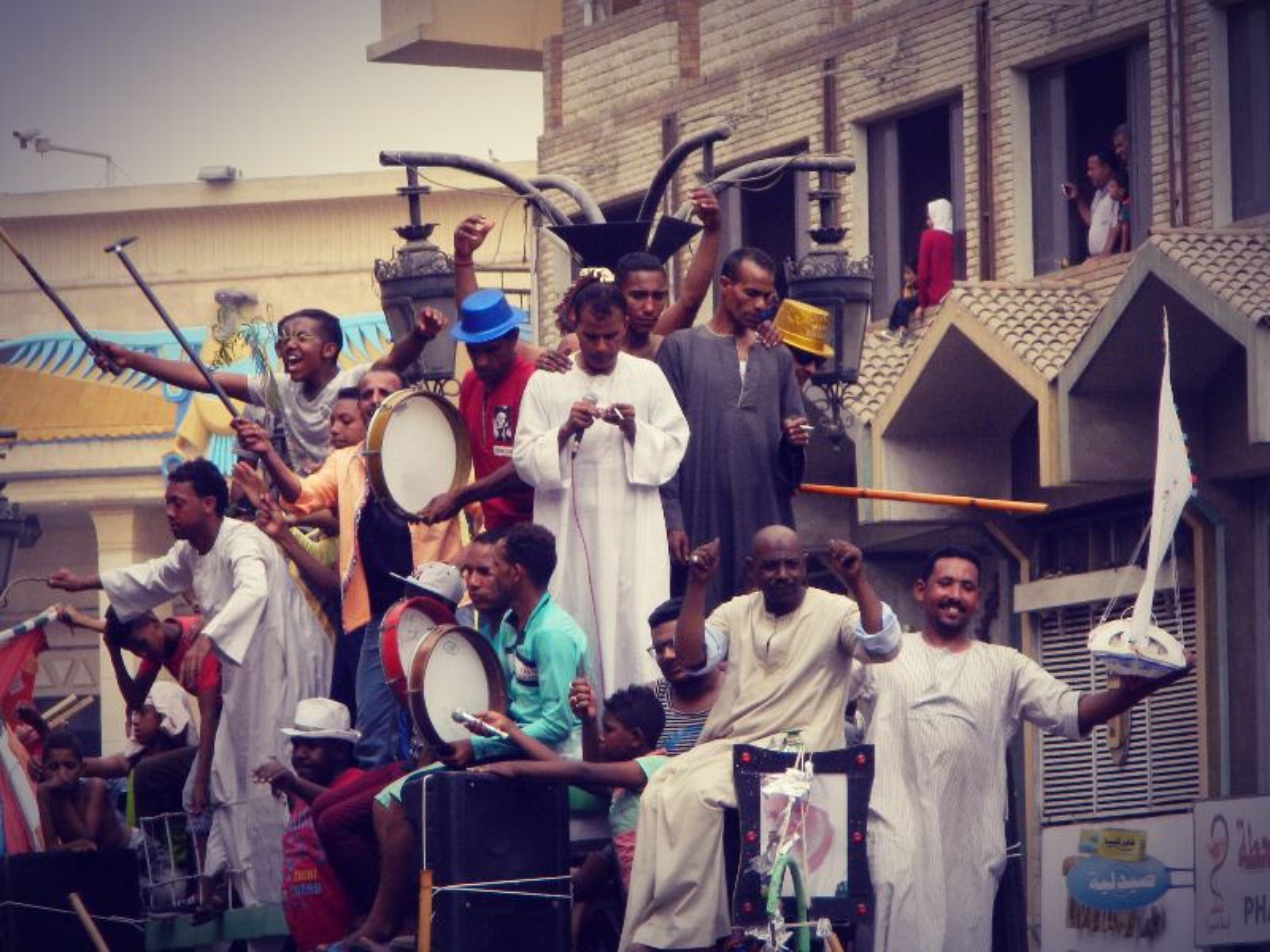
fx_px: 8108
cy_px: 476
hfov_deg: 9.0
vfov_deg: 6.7
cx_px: 635
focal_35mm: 221
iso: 125
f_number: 5.4
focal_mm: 39.7
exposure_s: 1/500
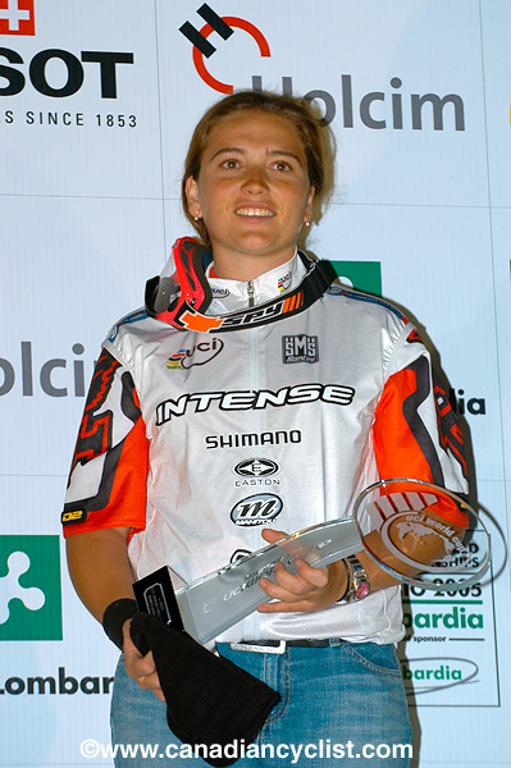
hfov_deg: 6.1
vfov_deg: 9.2
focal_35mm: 225
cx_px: 256
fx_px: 4799
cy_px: 384
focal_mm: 150
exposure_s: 1/180
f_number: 3.5
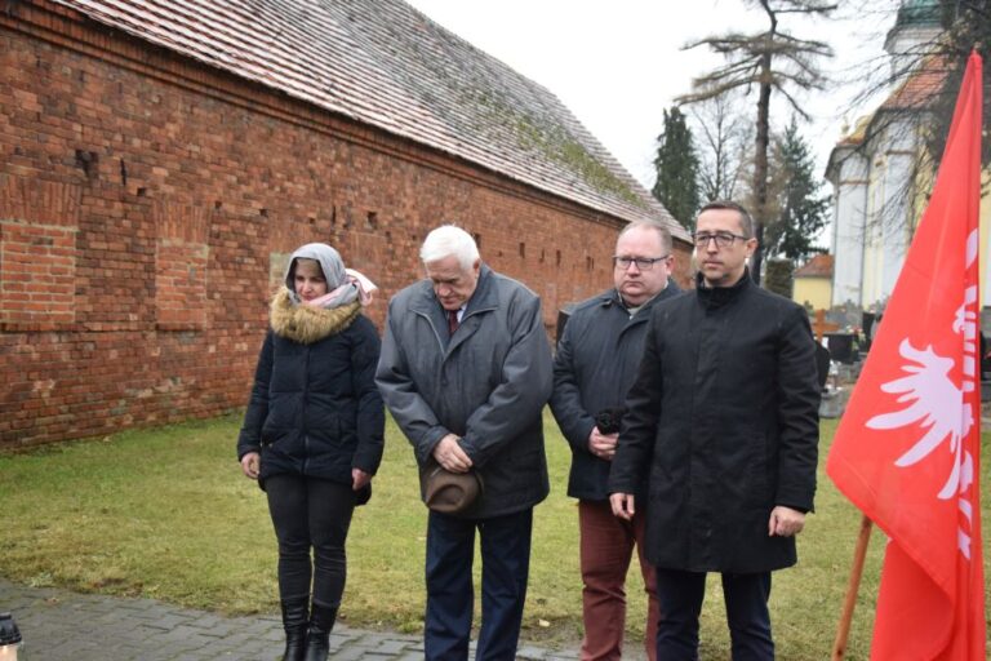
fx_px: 1239
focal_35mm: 45
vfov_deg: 29.9
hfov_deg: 43.6
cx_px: 496
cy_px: 330
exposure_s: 1/500
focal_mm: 30
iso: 1400
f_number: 4.2
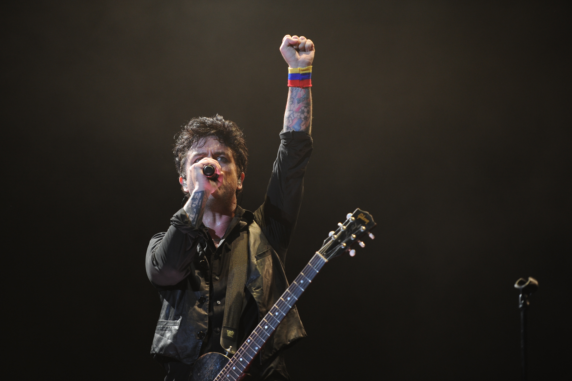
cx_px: 286
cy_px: 190
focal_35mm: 165
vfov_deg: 8.3
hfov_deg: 12.5
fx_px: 2620
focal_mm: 165
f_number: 2.8
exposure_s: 1/200
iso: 1600
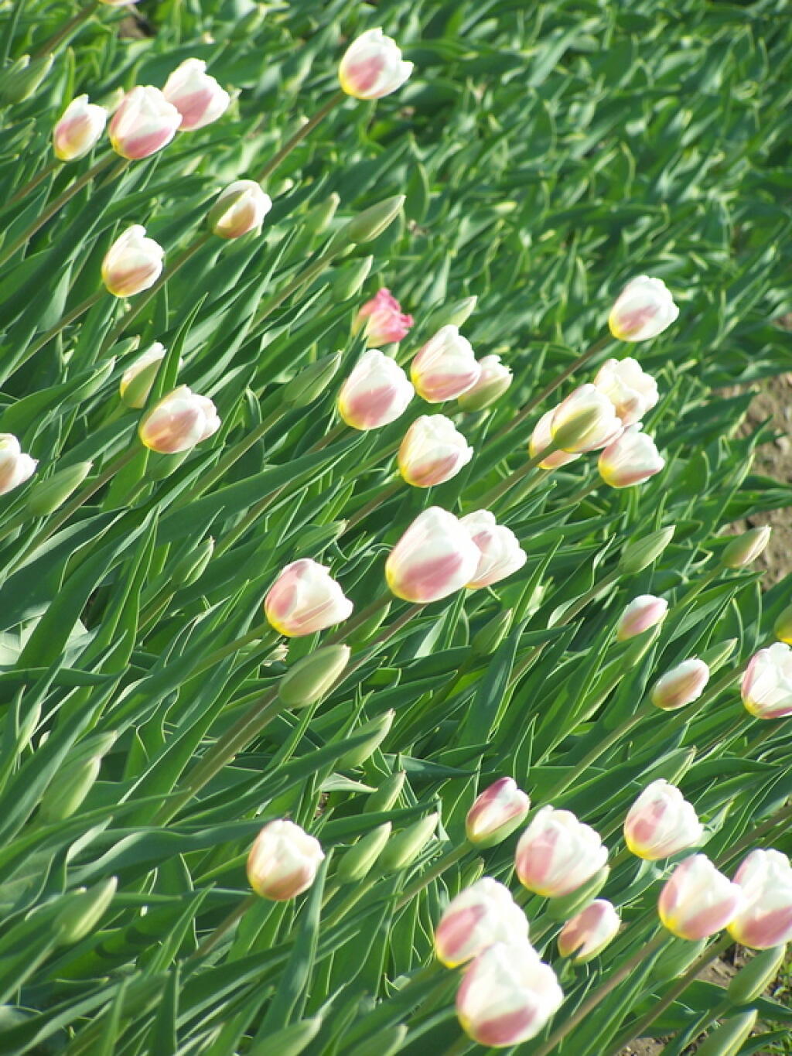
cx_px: 396
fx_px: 8174
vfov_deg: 7.4
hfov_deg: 5.5
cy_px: 528
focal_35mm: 268
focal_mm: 44.4
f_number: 3.6
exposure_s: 1/200
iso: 80
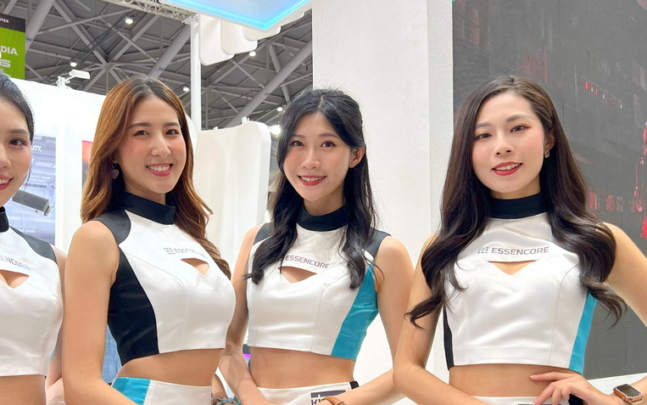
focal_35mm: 37
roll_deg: +0.6
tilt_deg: +4.6
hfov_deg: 52.4
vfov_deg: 33.6
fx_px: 652
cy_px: 311
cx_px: 259
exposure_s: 1/120
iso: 50
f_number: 1.5
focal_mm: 5.7
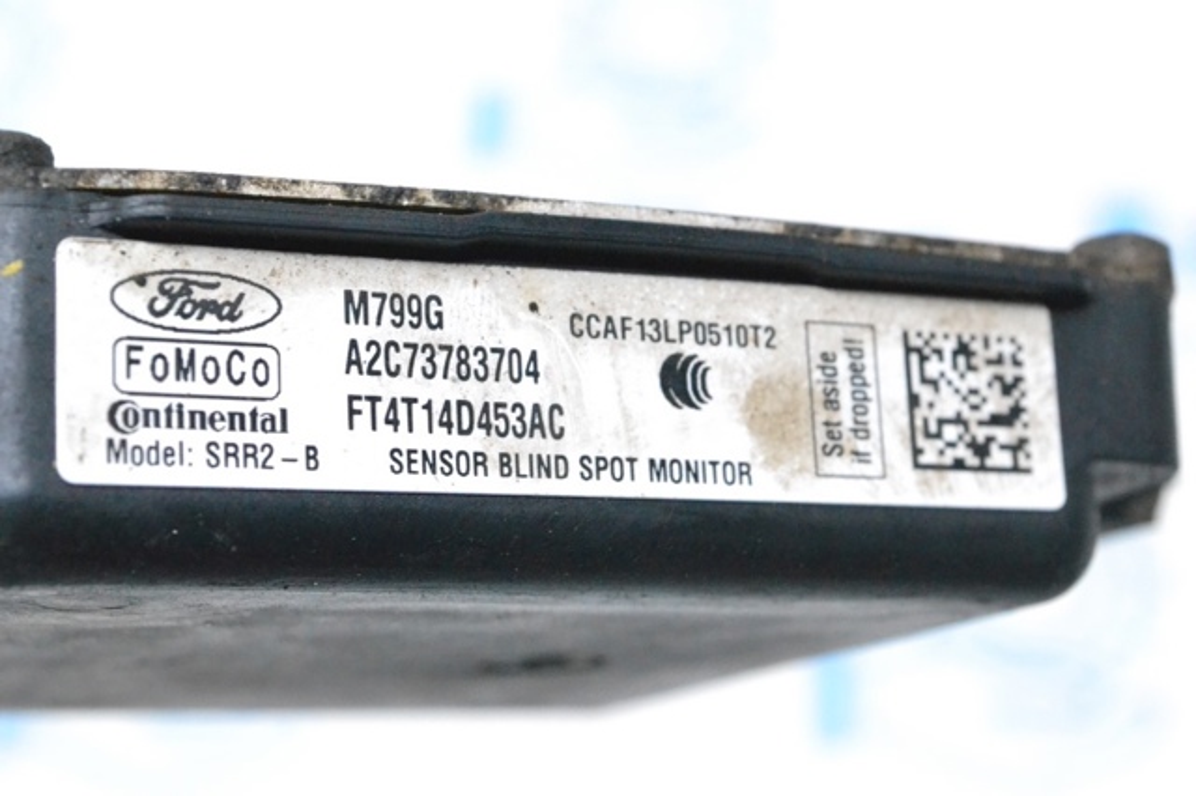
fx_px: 2739
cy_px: 398
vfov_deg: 16.5
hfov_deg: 24.6
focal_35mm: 82
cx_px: 598
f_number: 9
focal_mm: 55
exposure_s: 1/160
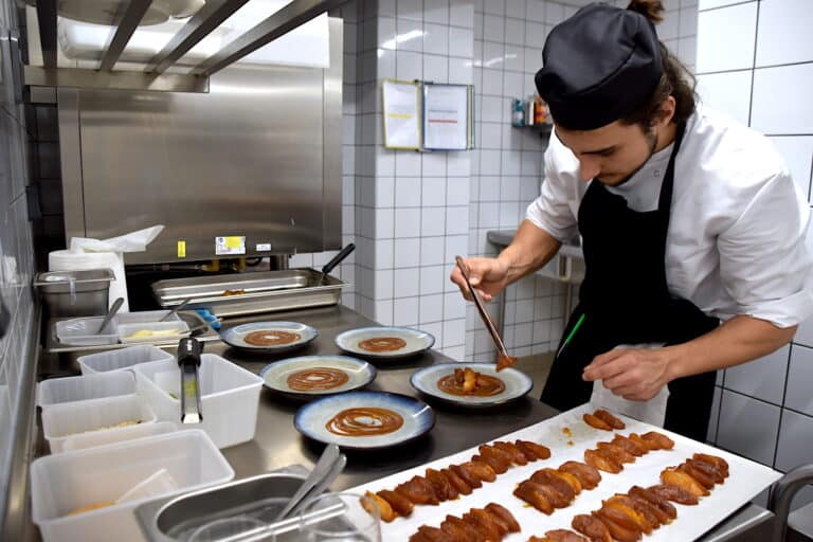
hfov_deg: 67.4
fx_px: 610
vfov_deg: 47.9
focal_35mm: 27
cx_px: 406
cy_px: 271
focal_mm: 18
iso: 800
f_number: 3.5
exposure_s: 1/200
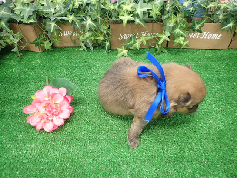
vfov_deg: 54.9
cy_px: 89
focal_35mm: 25
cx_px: 118
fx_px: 171
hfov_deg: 69.4
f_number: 2
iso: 400
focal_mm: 4.5
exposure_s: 1/40
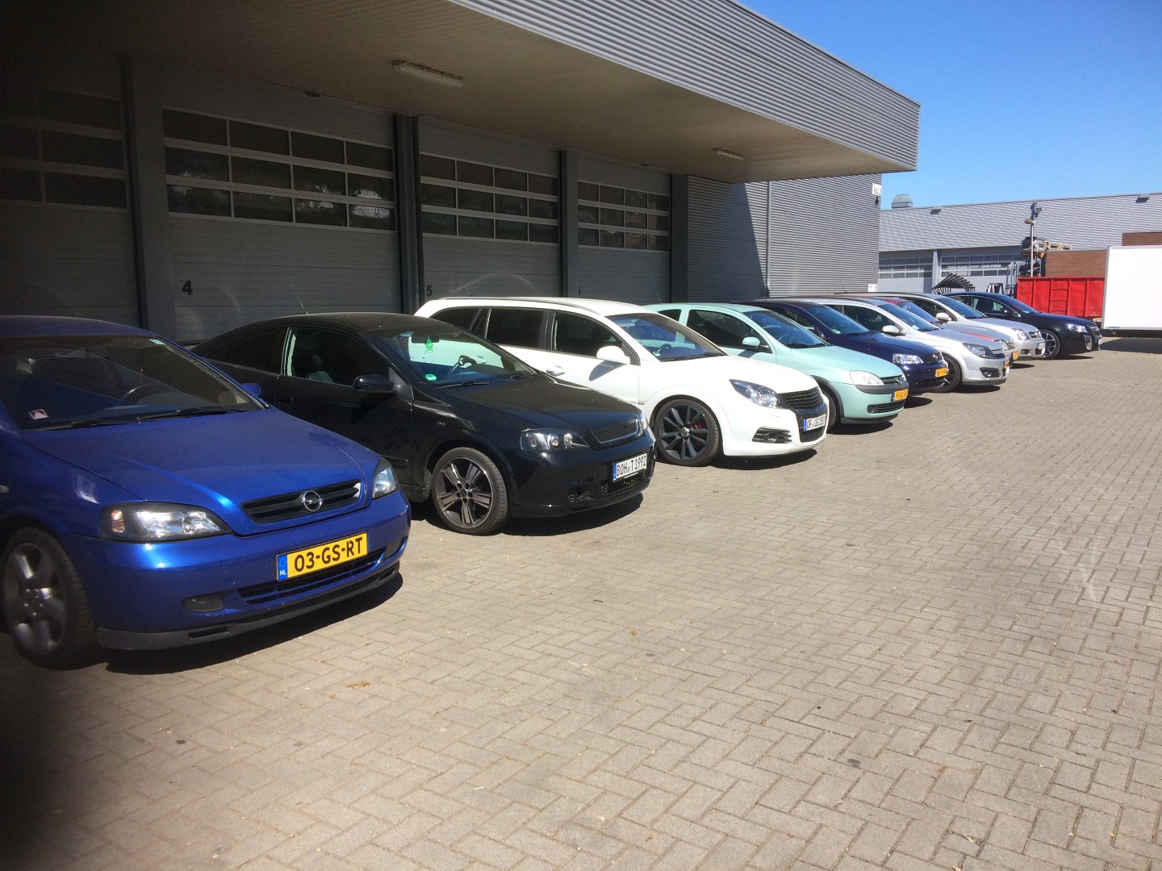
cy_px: 436
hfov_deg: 61.7
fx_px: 973
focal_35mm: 29
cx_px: 581
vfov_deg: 48.2
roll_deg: +2.2
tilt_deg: -7.3
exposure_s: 1/1368
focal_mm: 4.15
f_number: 2.2
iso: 32
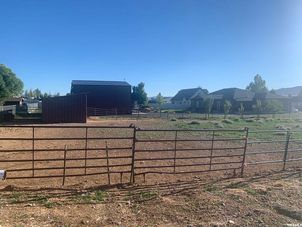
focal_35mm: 26
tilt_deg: -4.4
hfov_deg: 67.3
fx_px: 227
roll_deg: -0.1
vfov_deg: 53.1
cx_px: 151
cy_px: 114
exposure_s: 1/1992
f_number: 1.8
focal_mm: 4.25
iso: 25
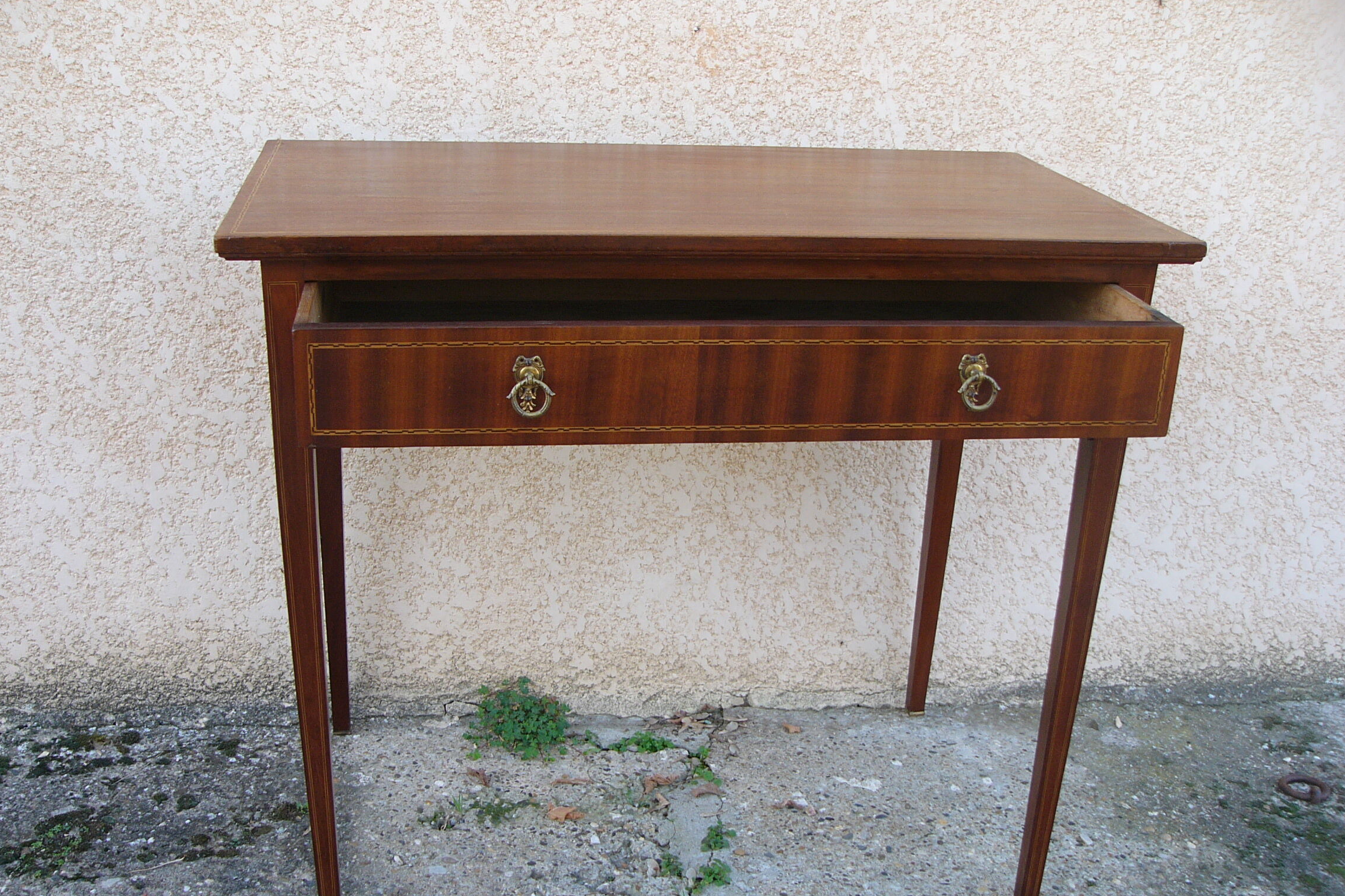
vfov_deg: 31.9
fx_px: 1569
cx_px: 676
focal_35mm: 42
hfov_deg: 46.4
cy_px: 498
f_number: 2.8
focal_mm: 6.7
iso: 75
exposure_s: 1/60
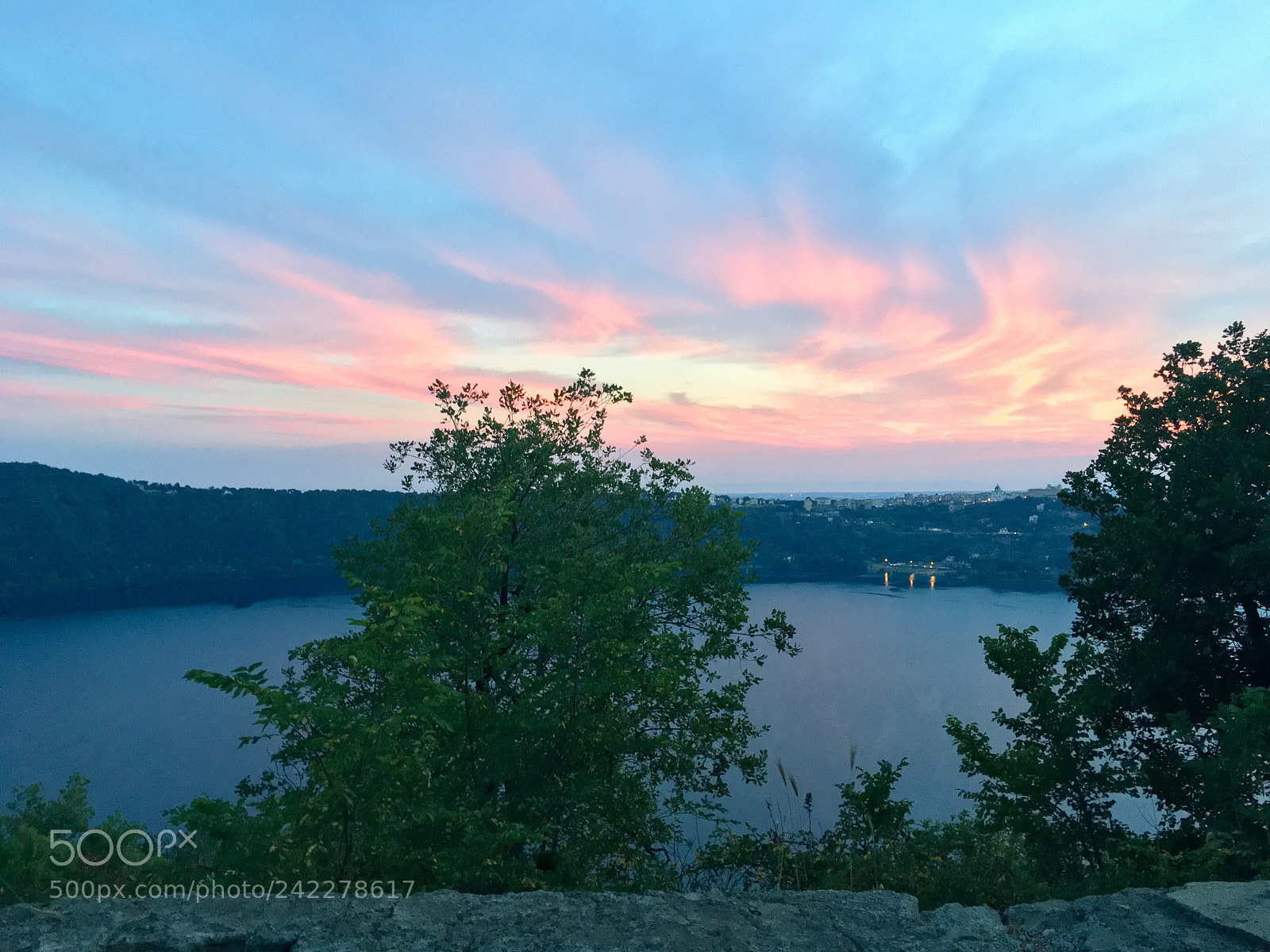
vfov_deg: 48.2
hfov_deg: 61.7
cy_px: 476
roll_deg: +0.7
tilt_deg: +0.5
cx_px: 635
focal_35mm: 29
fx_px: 1064
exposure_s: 1/33
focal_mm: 4.15
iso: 125
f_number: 2.2
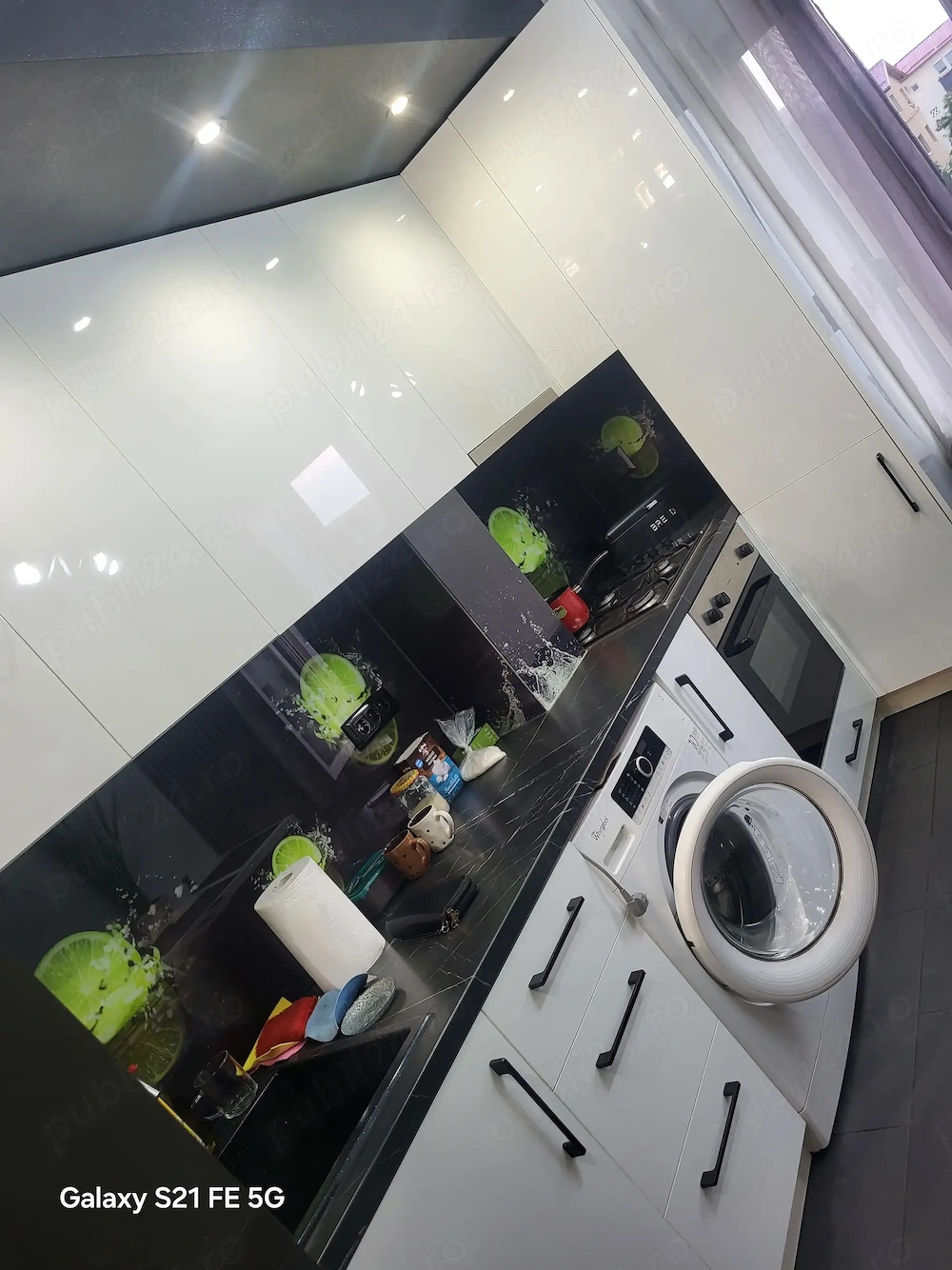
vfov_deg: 67.3
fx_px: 954
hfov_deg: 53.0
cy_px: 635
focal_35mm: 26
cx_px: 476
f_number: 1.8
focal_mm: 5.4
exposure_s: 1/100
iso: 200
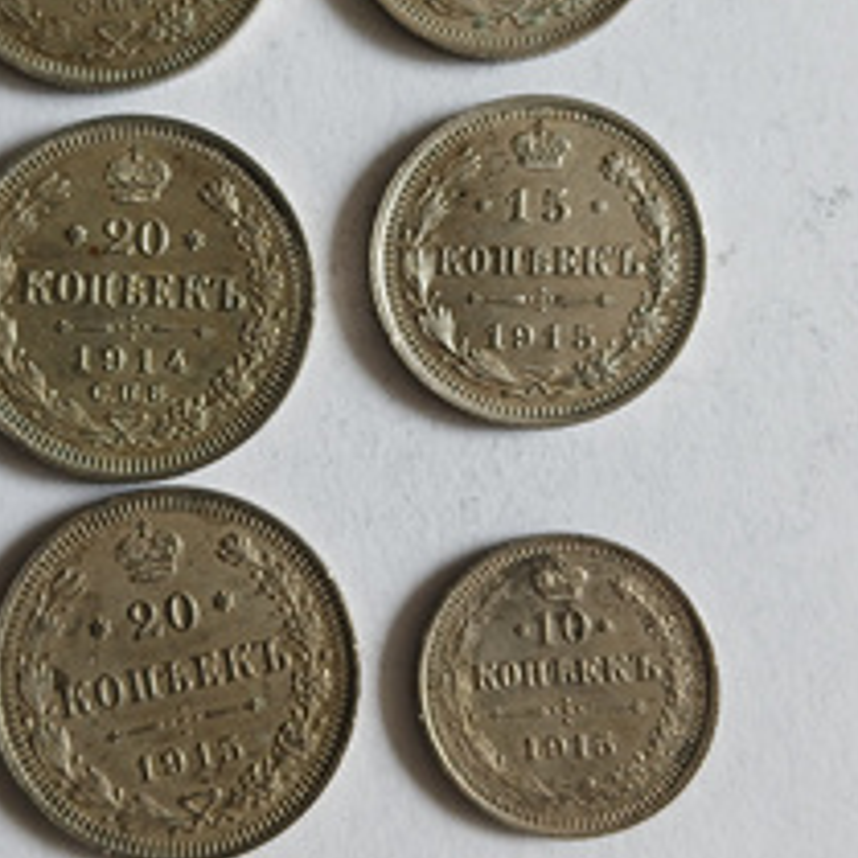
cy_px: 308
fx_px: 1542
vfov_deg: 30.9
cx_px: 367
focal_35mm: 55
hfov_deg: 31.0
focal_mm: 3.98
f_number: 1.8
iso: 64
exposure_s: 1/50
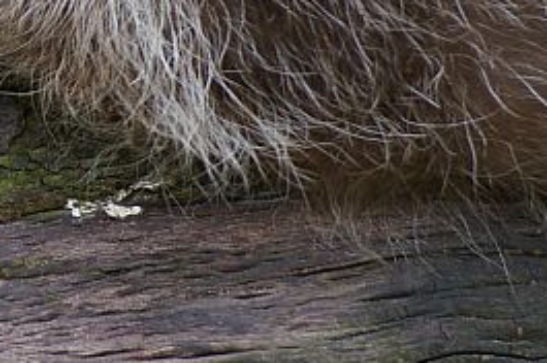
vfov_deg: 1.5
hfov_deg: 2.3
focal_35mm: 906
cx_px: -153
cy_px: 6
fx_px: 13749
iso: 200
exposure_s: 1/125
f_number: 5.6
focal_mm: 200
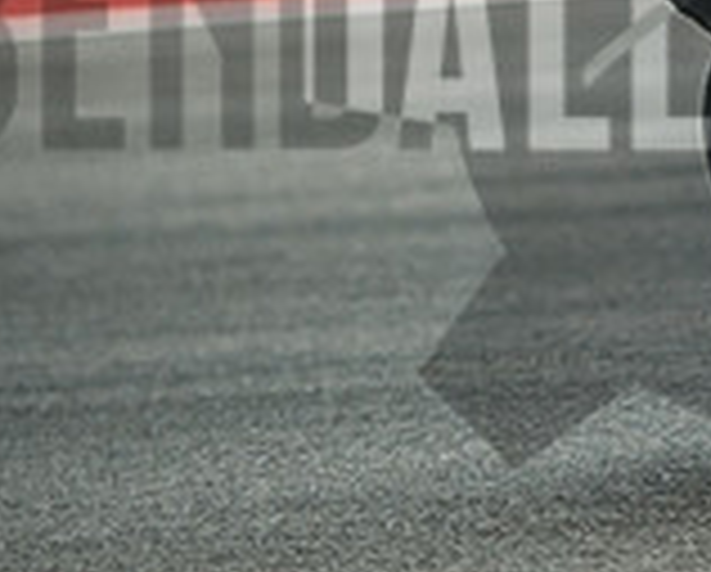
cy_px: 34
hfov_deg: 1.9
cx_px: 855
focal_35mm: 1032
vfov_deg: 1.5
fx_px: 21757
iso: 800
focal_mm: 200
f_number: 2
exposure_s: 1/3200
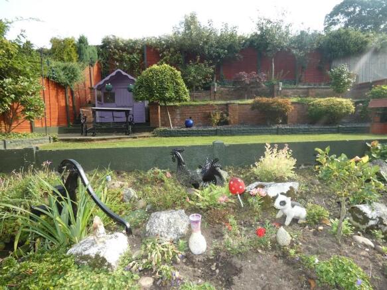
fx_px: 224
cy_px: 145
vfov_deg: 66.0
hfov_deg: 81.8
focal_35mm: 20
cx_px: 194
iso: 80
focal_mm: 3.6
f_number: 2.8
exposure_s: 1/500
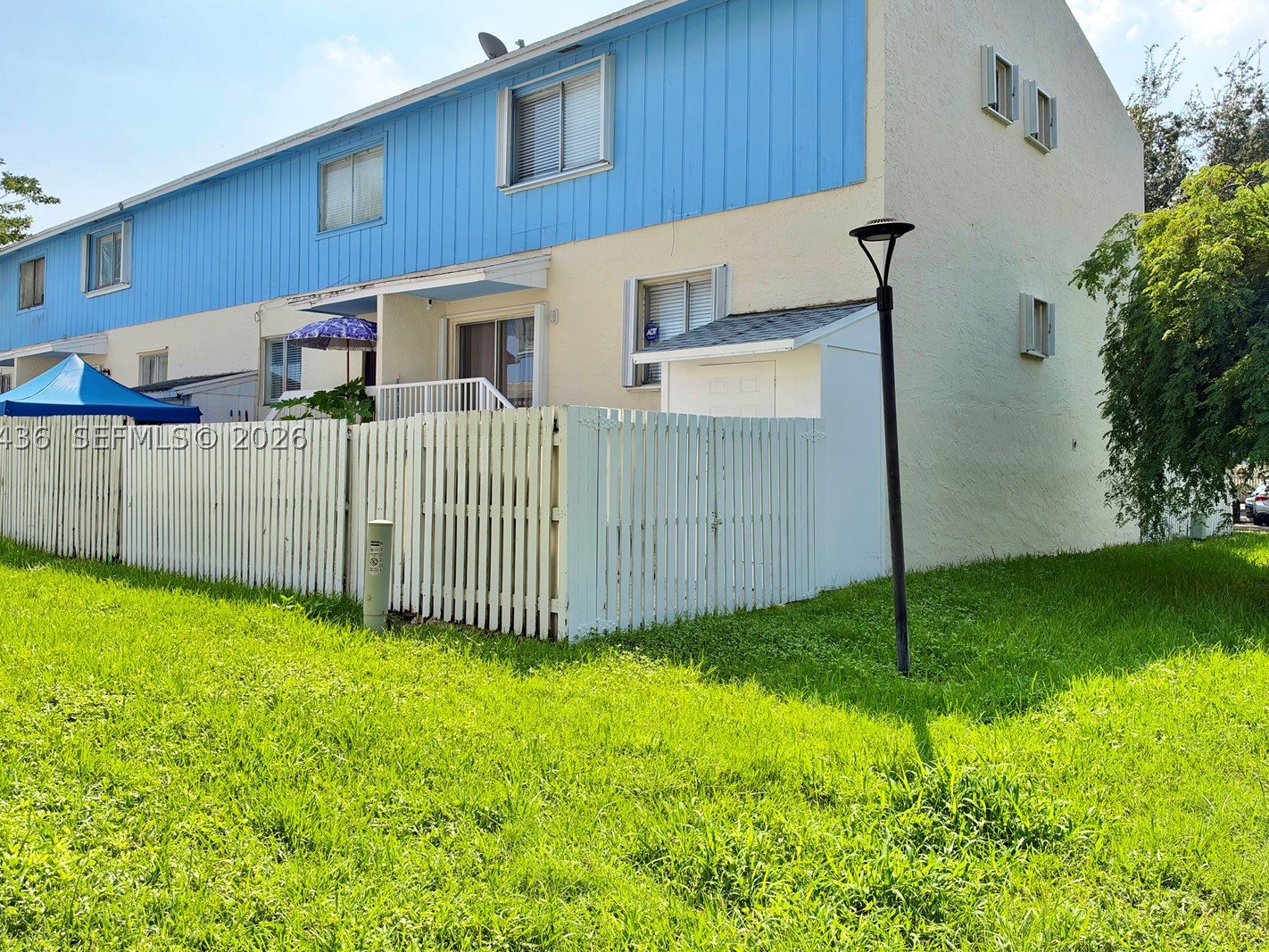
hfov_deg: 65.2
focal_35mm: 27
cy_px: 437
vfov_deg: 51.3
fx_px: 990
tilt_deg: +2.7
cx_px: 580
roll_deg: -0.9
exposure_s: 1/2146
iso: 100
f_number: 1.8
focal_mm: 6.93
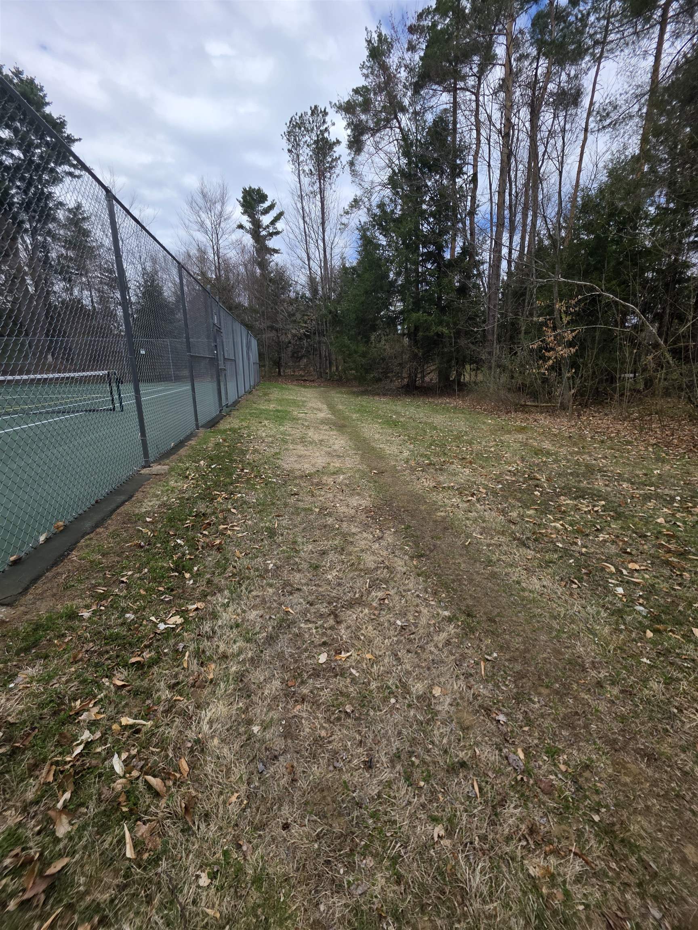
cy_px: 465
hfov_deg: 89.9
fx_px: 350
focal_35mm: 13
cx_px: 349
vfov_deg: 106.2
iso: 40
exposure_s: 1/1650
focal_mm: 2.2
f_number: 1.9
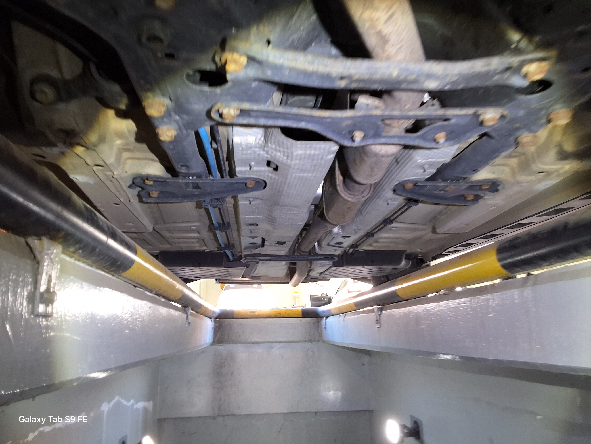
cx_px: 296
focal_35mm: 28
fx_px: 478
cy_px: 222
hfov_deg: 63.4
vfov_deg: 49.7
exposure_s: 1/40
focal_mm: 2.91
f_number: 1.9
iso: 50
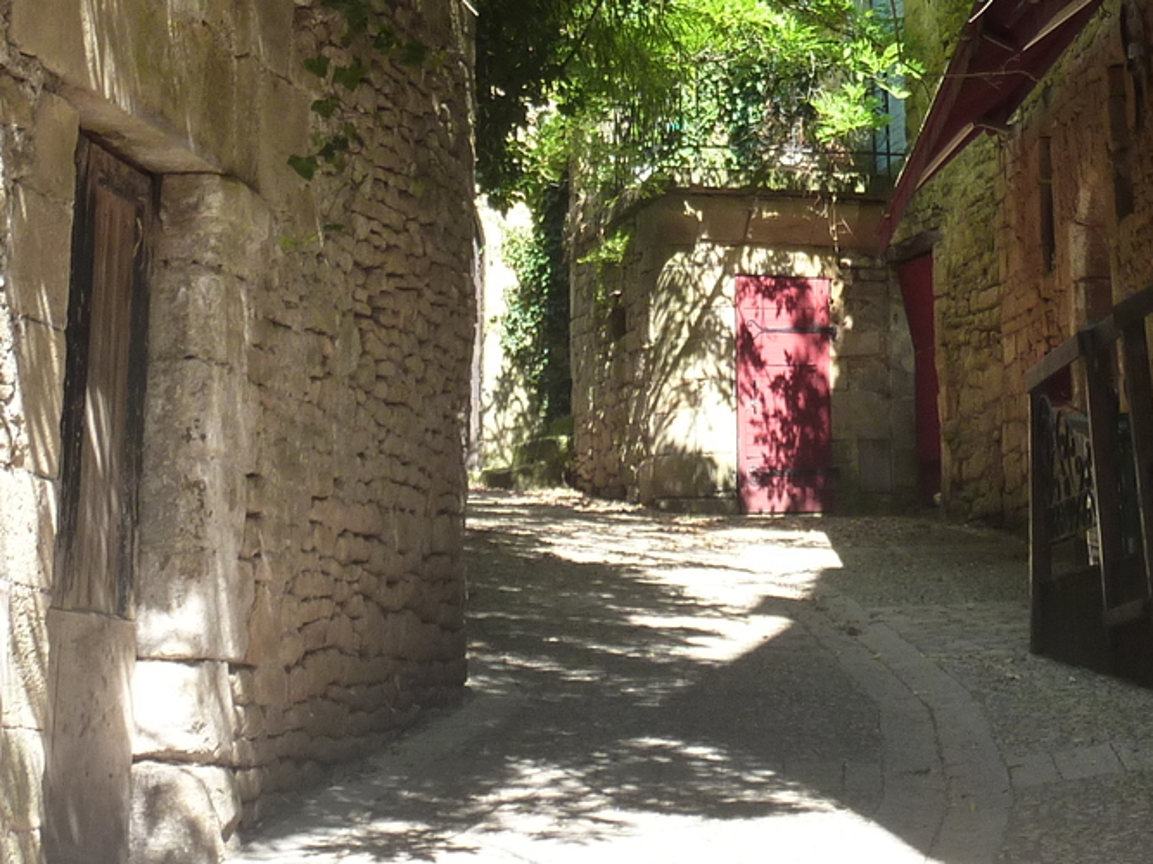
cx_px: 788
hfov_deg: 20.4
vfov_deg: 15.1
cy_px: -7
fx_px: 3197
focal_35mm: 96
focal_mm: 6.5
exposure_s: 1/125
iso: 125
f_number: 4
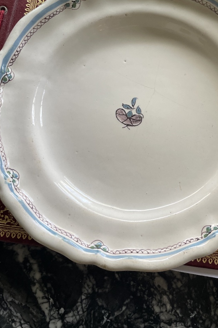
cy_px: 134
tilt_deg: -77.4
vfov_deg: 55.5
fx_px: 309
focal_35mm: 34
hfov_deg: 38.5
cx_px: 144
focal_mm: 4.2
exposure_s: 1/121
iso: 125
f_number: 1.6
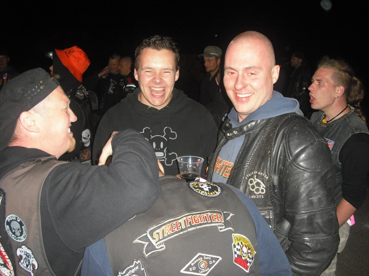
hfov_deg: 49.0
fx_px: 405
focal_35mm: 38
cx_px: 184
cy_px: 138
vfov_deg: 37.7
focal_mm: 6.2
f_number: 2.8
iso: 200
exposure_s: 1/60
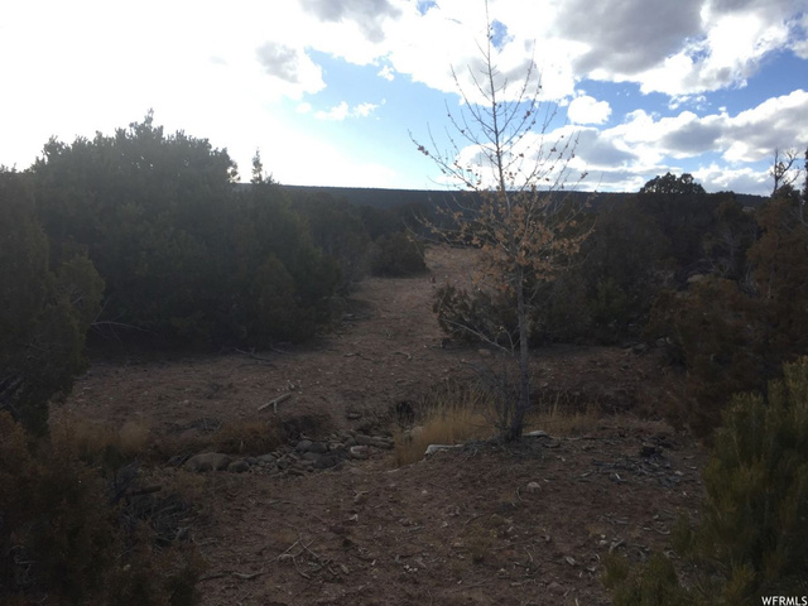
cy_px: 303
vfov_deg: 48.2
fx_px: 677
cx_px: 404
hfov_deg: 61.7
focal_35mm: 29
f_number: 2.2
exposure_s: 1/1464
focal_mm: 4.15
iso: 32
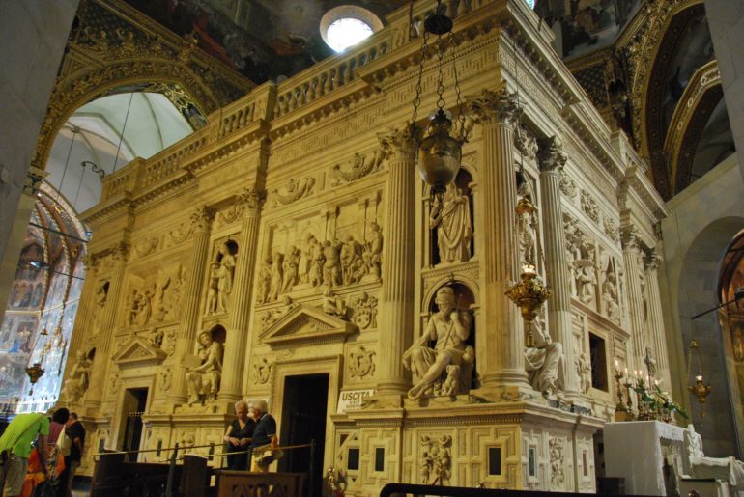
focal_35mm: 27
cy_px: 248
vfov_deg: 48.0
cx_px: 372
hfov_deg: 67.3
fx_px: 559
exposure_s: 1/30
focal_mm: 18
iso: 1400
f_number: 3.5
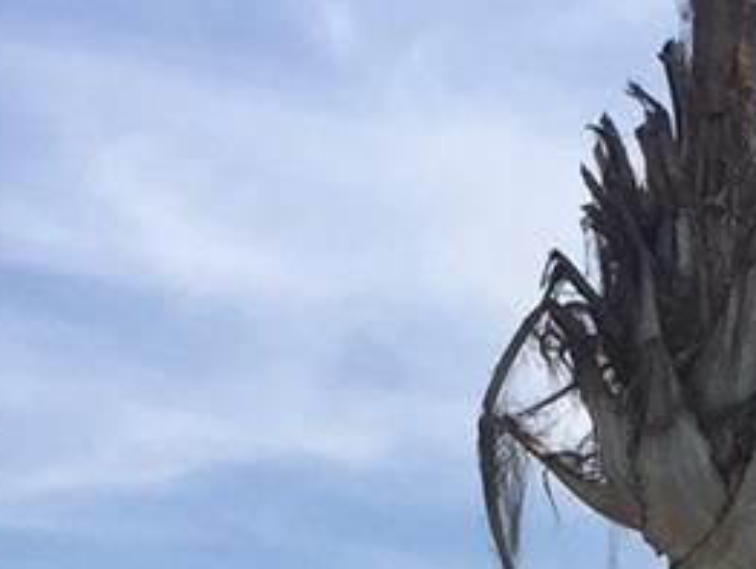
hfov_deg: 11.8
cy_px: 1529
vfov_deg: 8.0
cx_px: 782
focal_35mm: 166
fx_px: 3629
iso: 32
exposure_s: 1/2198
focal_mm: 4.15
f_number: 2.2
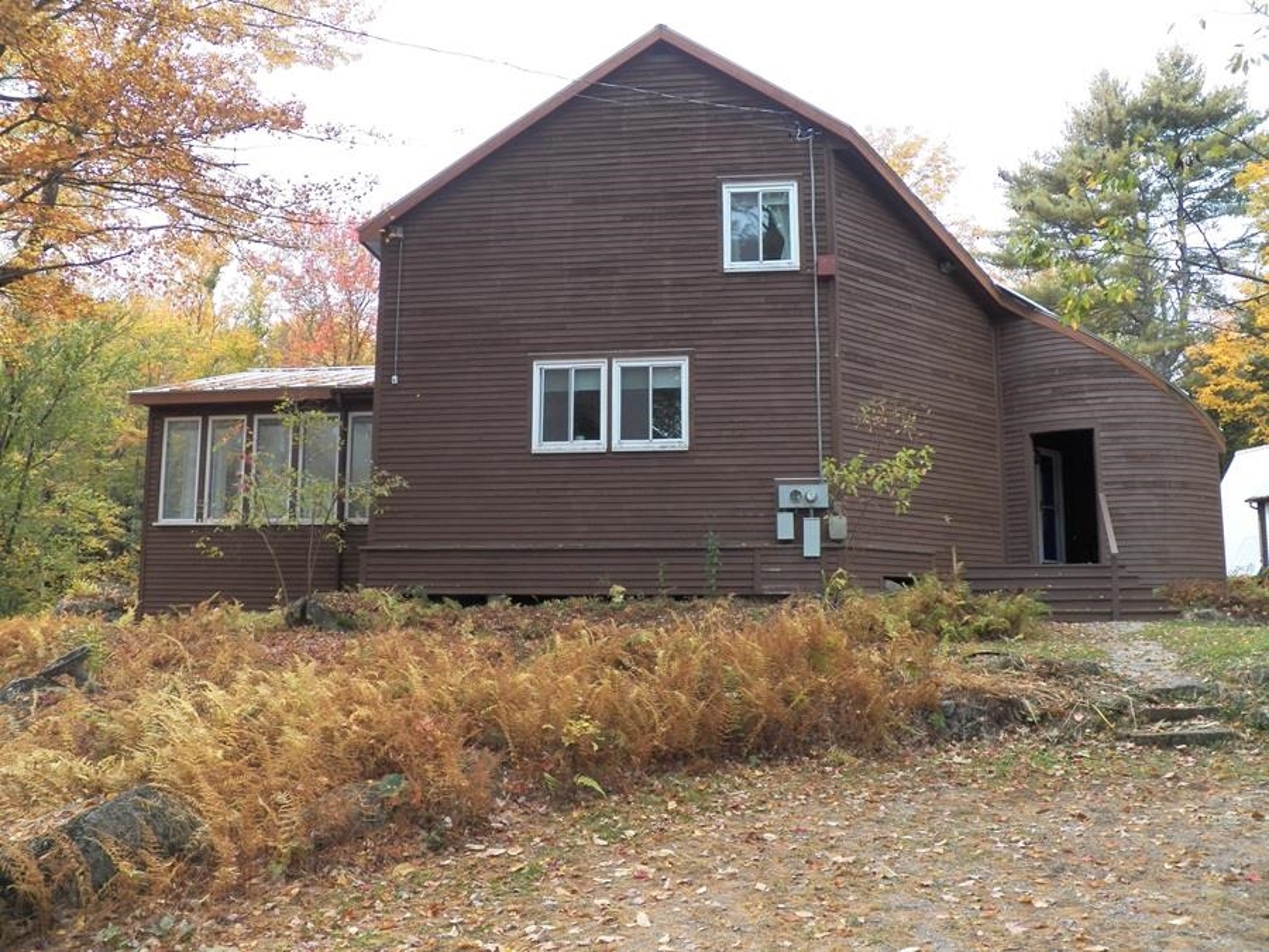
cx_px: 634
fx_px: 1026
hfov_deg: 63.4
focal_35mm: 28
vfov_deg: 49.7
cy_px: 476
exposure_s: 1/250
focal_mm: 4.9
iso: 125
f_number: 4
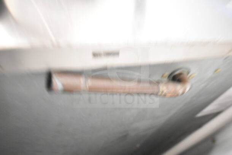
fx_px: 251
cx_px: 116
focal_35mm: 39
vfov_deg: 34.2
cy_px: 78
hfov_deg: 49.5
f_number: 4
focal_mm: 26
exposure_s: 1/40
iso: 5600
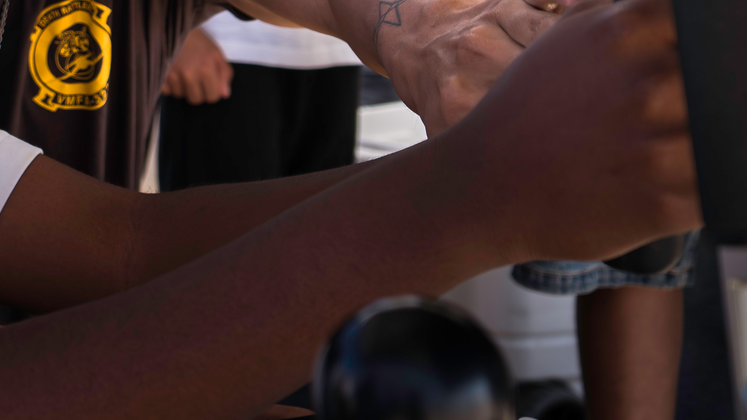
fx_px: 2218
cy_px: -200
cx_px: 0
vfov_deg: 10.5
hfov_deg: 18.6
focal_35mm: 112
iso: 320
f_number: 4.5
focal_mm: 36
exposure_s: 1/60
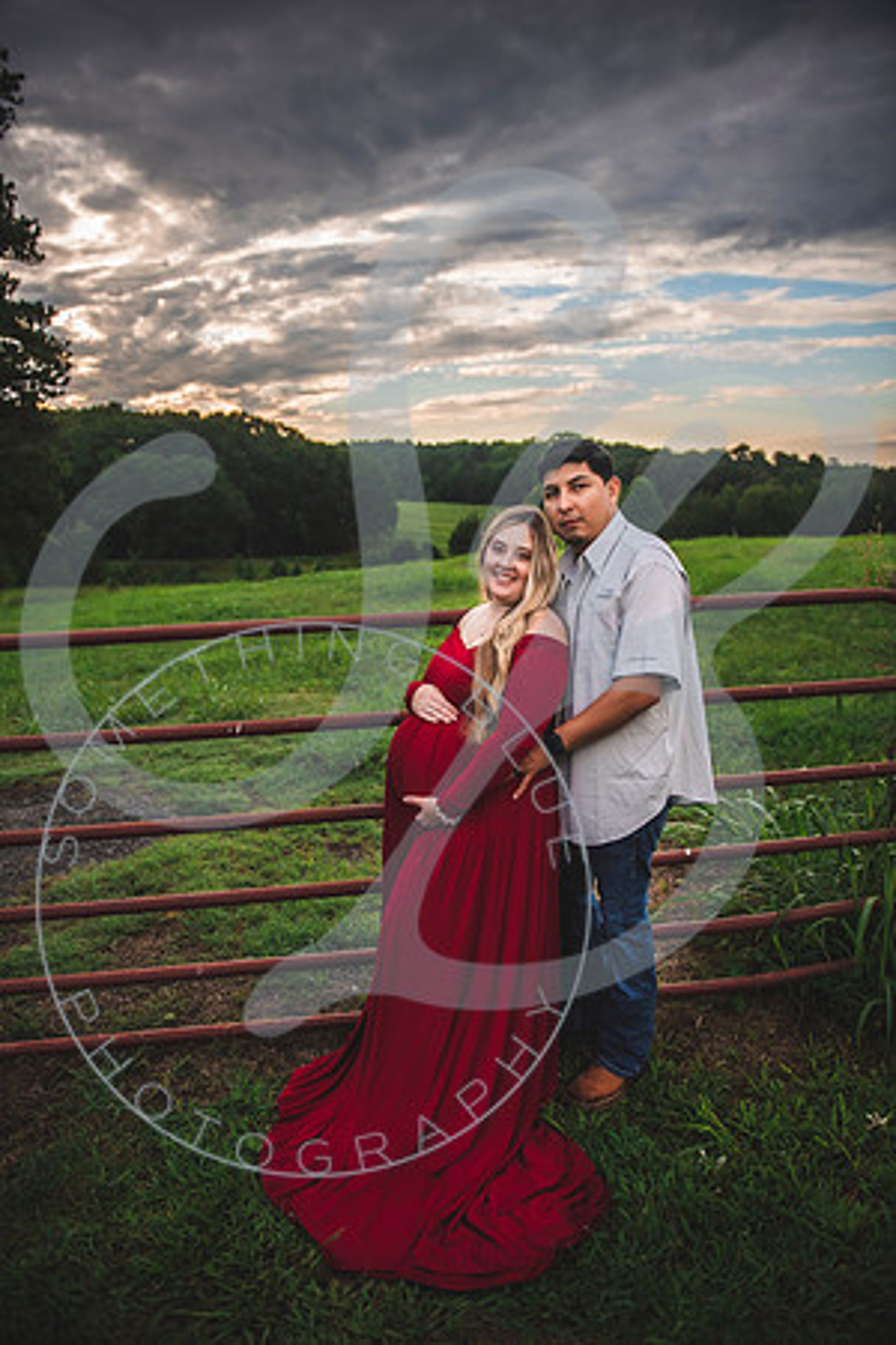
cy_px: 672
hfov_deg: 53.1
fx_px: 896
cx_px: 448
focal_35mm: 24
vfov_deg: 73.7
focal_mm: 24
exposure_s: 1/1000
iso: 200
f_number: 2.8
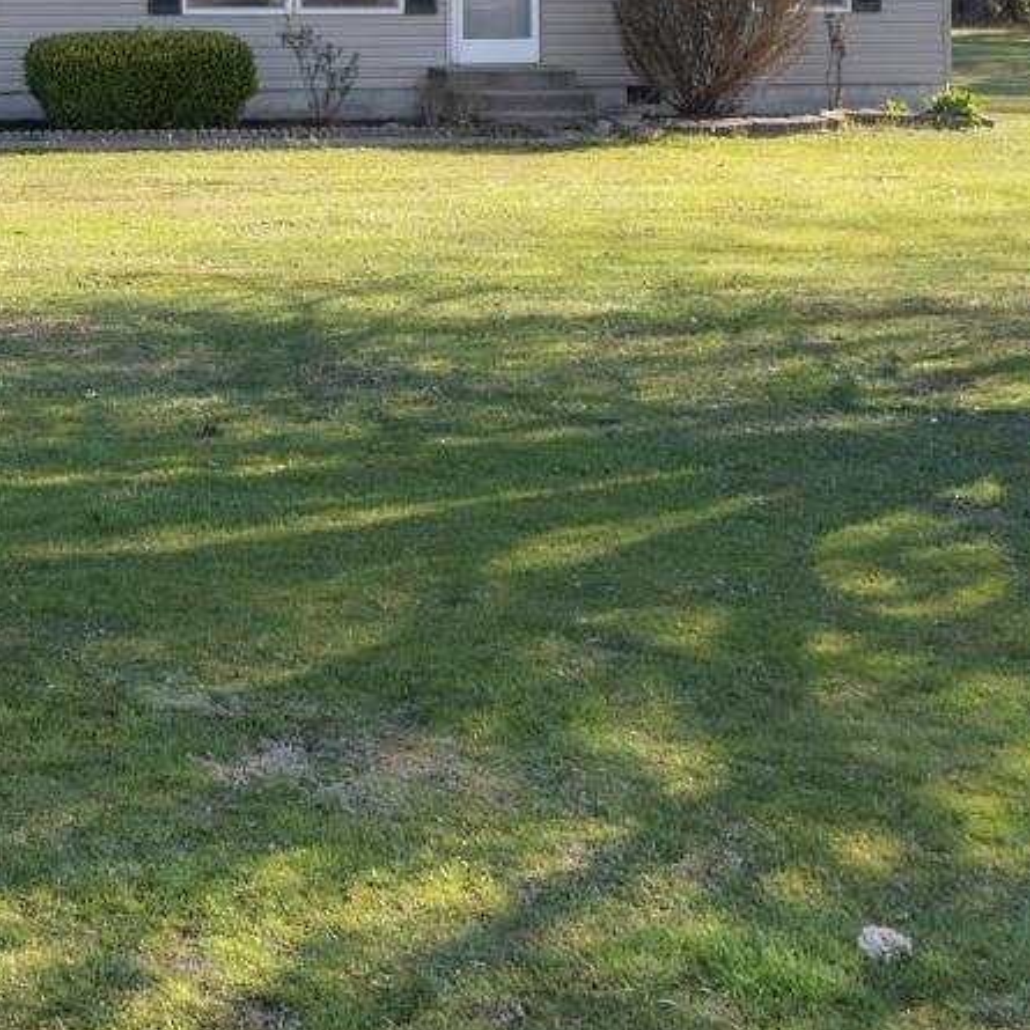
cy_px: -89
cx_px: -310
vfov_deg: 25.4
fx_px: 2121
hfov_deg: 24.0
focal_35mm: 63
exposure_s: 1/350
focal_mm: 8.38
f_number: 2.8
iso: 100
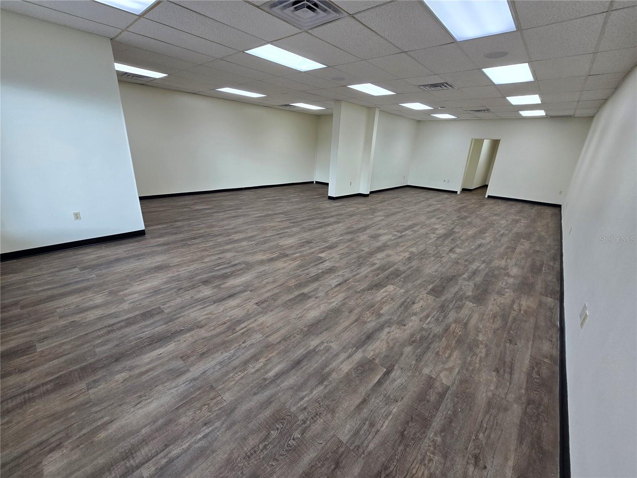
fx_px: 239
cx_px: 318
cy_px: 239
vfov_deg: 89.9
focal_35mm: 13
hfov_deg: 106.2
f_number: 2.2
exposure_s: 1/120
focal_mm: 2.2
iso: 80
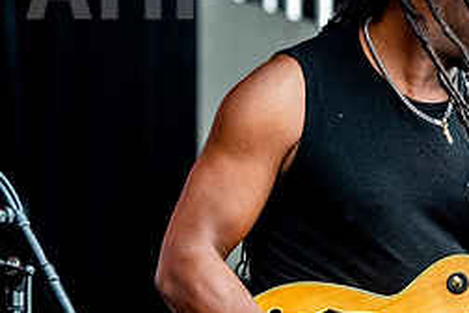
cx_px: 508
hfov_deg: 5.9
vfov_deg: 4.0
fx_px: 4533
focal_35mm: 348
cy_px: 184
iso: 2000
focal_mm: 135
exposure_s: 1/500
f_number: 4.5
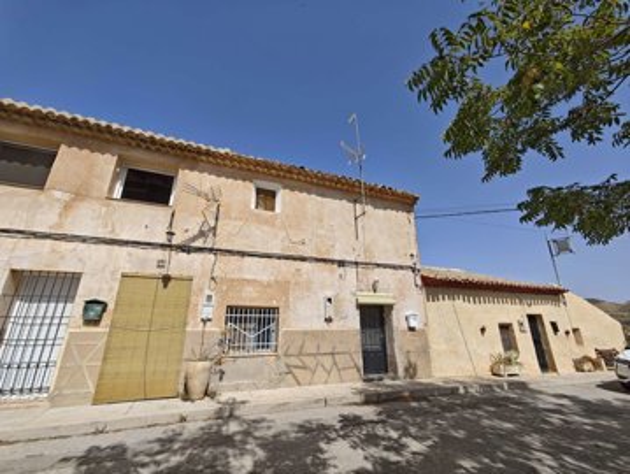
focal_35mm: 14
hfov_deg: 102.0
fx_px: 255
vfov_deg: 85.8
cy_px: 237
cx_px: 315
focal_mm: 2.16
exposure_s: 1/640
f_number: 2.2
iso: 50
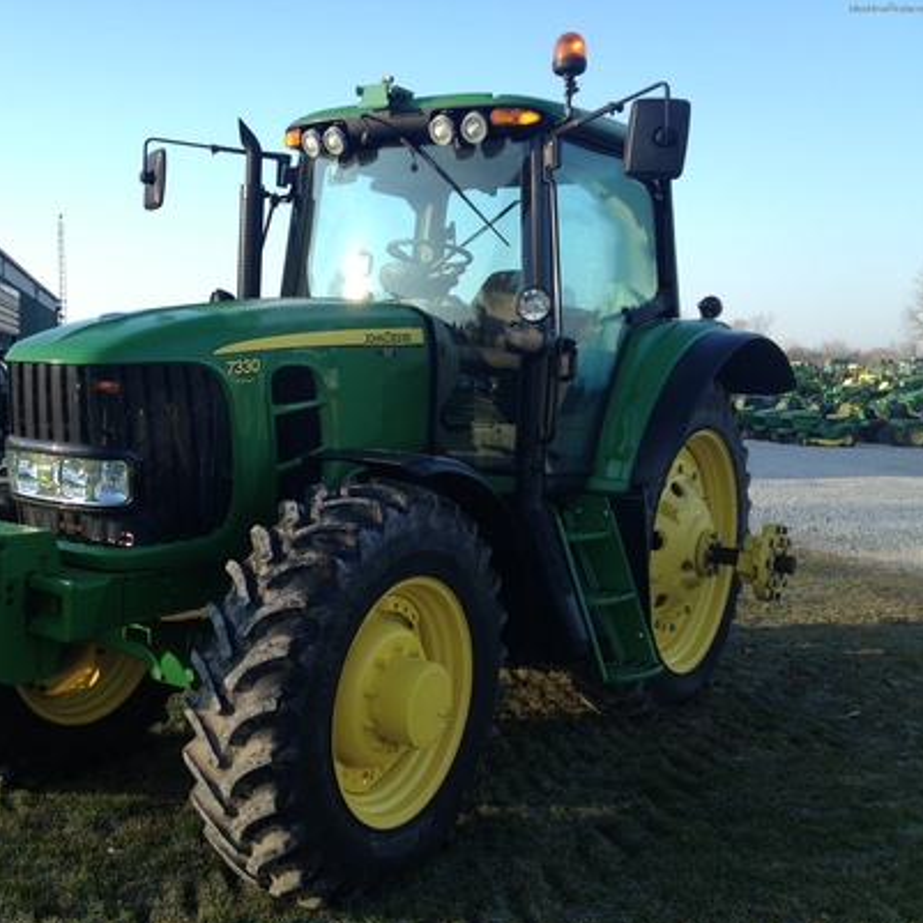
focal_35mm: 42
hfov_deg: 39.6
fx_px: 1267
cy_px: 467
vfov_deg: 40.0
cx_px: 308
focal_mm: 4.28
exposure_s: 1/484
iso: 50
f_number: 2.4
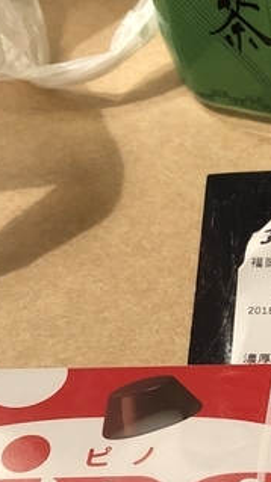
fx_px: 1254
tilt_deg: -45.0
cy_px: 314
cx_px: 463
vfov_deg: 21.7
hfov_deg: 11.6
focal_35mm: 98
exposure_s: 1/15
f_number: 1.8
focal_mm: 3.99
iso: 100
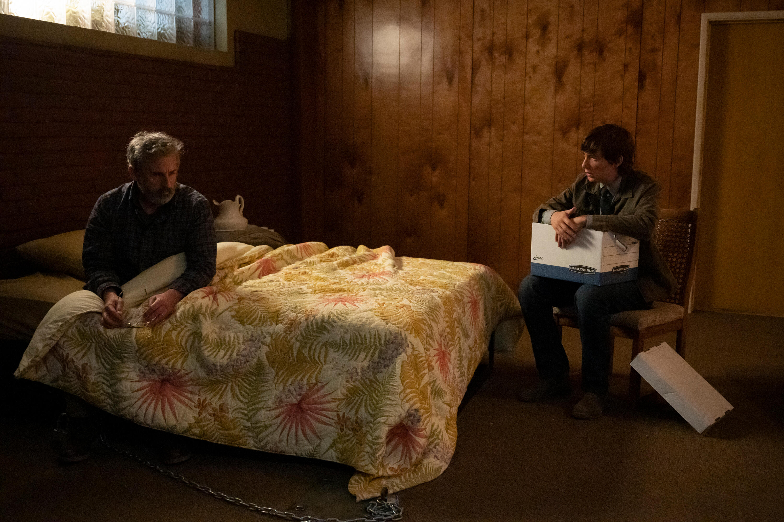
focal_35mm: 38
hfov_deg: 50.7
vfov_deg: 35.0
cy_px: 261
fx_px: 827
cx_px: 392
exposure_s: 1/80
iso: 6400
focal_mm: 38
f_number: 4
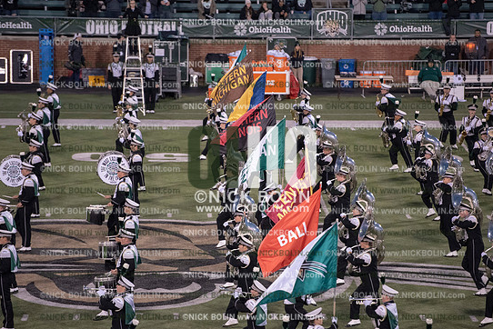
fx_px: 2932
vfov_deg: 6.4
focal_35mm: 214
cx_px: 252
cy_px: 169
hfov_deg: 9.6
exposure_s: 1/1250
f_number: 3.2
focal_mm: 200
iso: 5000
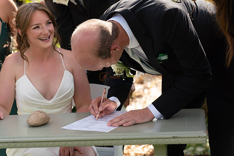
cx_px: 117
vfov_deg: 13.7
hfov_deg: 20.4
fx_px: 650
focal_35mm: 100
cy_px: 78
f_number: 4.5
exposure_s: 1/800
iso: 400
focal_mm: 100
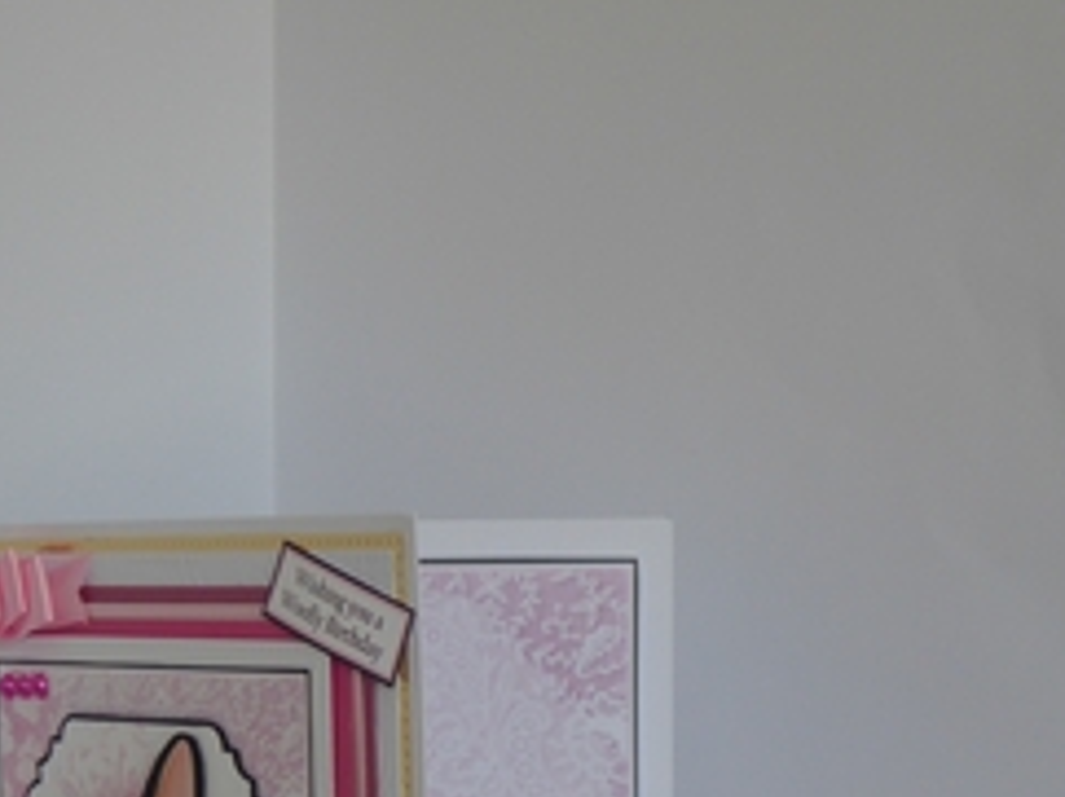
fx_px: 2797
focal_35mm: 91
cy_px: 720
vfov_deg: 16.0
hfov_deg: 21.5
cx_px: 405
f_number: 4
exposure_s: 1/60
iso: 100
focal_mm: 8.4
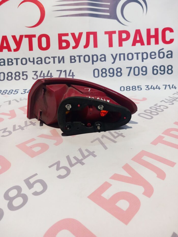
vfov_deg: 65.3
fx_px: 185
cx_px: 89
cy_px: 118
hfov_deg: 51.4
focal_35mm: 27
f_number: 1.8
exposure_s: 1/50
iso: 125
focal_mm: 4
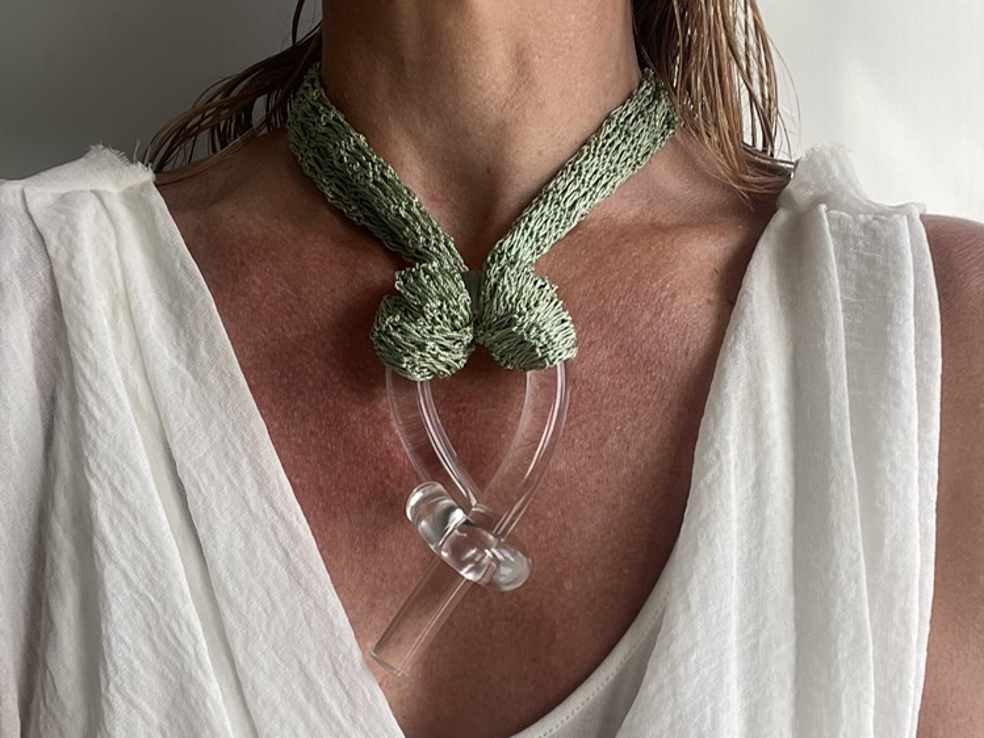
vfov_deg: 35.0
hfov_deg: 45.8
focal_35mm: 41
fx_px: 1166
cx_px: 495
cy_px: 441
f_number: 2.2
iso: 32
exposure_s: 1/122
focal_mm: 2.71
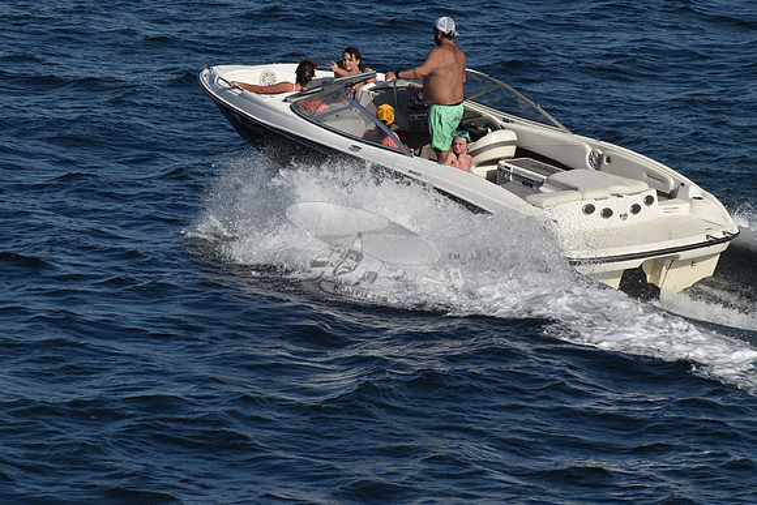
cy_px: 252
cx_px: 378
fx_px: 6625
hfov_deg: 6.5
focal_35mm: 315
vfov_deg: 4.4
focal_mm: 210
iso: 400
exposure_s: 1/1000
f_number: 16
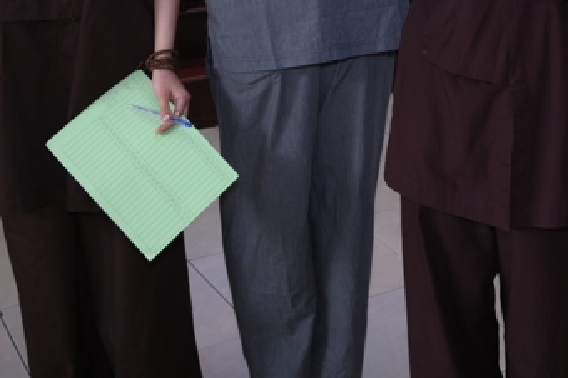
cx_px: 527
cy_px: -162
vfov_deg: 17.9
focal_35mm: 69
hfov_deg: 28.0
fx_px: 1088
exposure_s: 1/200
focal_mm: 24
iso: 400
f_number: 4
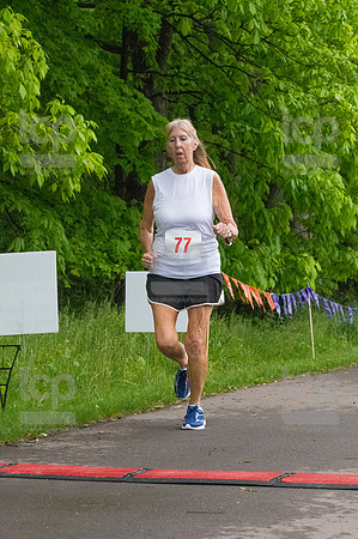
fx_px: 1570
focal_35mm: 105
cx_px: 179
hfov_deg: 13.0
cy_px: 270
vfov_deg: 19.5
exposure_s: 1/1250
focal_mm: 70
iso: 6400
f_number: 5.6
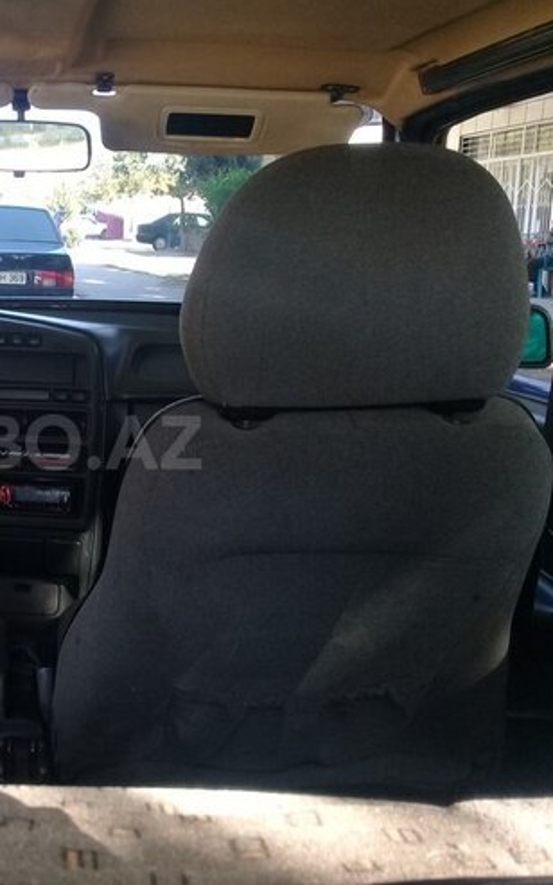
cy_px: 442
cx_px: 18
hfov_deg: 27.7
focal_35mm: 44
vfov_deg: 45.3
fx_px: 1061
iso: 64
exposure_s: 1/50
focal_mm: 3.3
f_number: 2.2
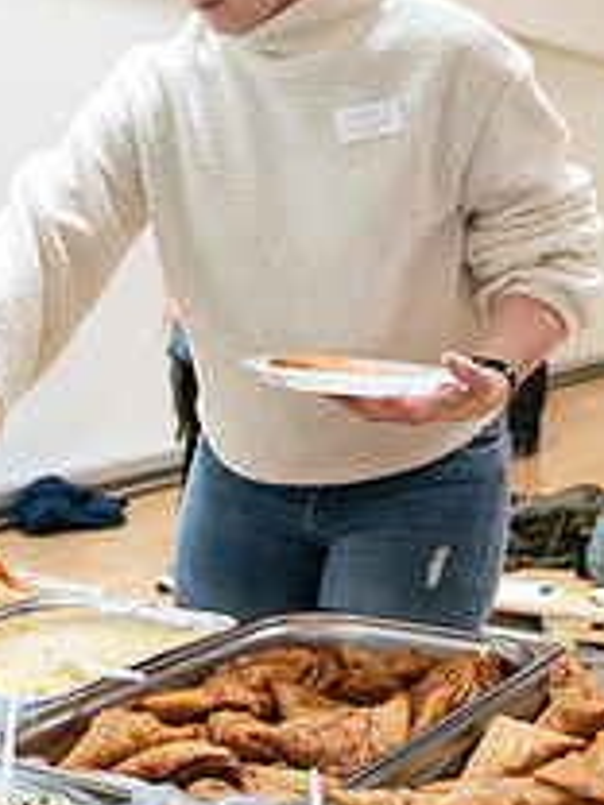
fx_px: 1559
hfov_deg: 21.9
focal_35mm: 67
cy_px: 242
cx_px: 356
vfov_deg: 28.7
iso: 3200
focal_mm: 25
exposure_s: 1/160
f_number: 2.8
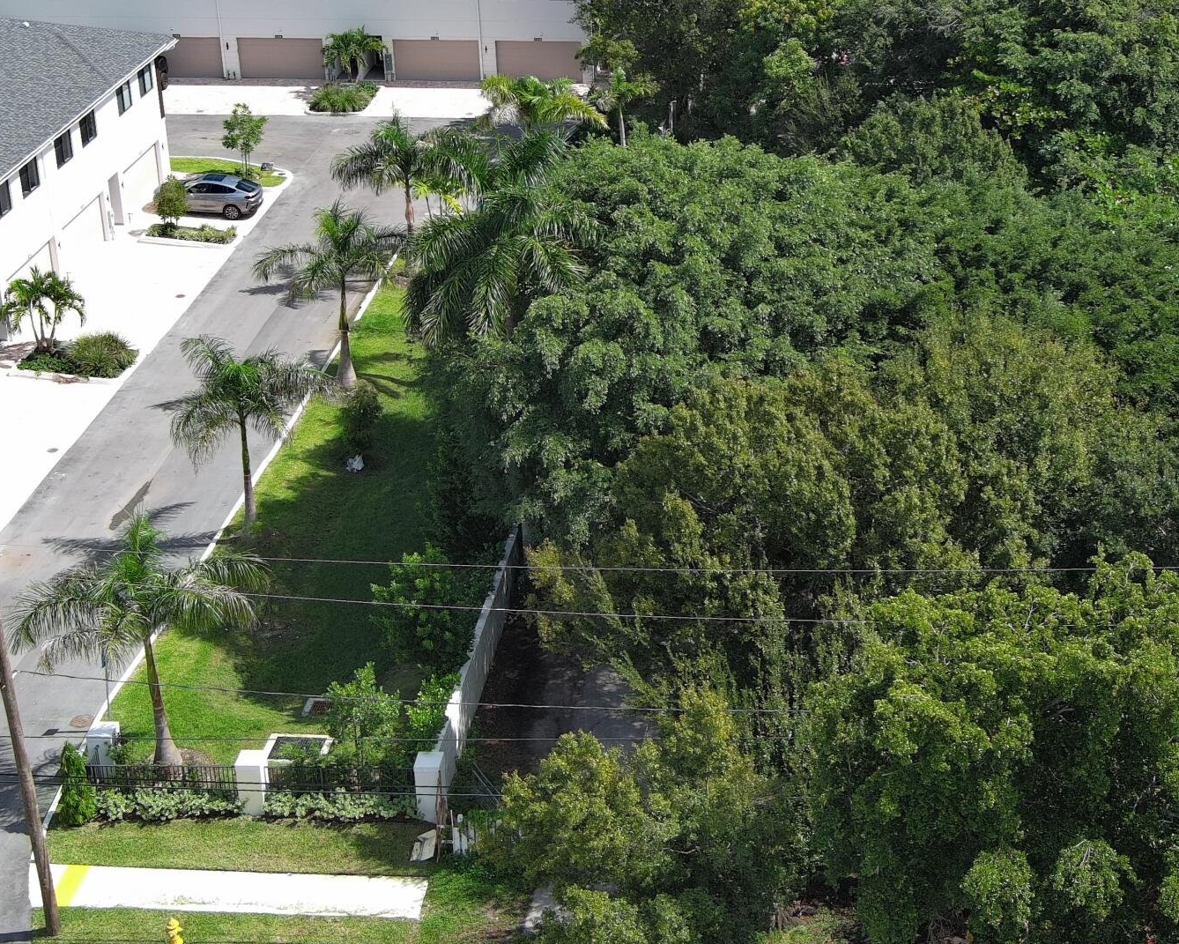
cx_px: 833
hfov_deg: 30.6
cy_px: 219
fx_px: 2129
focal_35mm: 61
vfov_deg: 24.7
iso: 100
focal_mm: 10.57
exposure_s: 1/965
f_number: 2.8
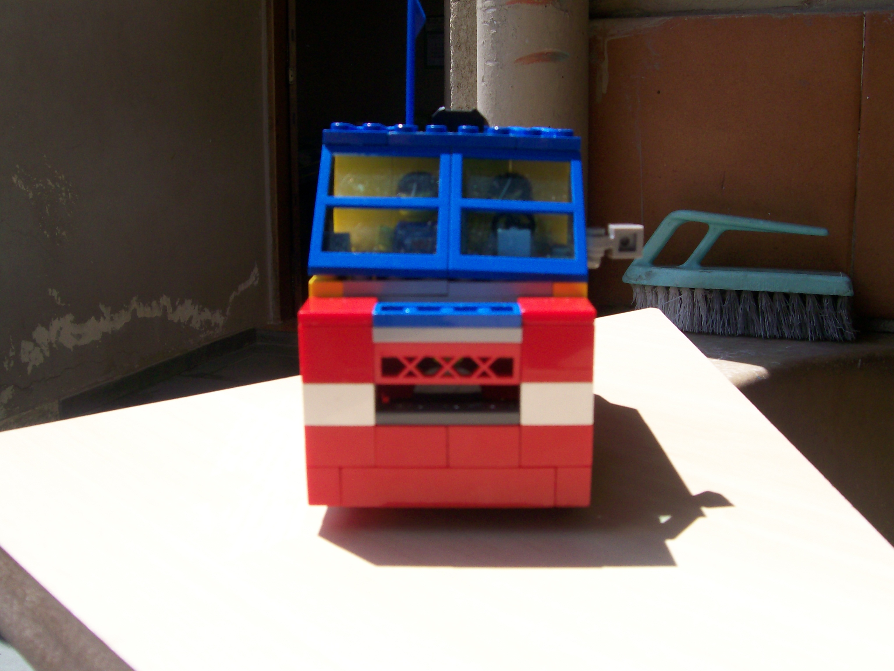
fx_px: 930
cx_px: 447
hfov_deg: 51.4
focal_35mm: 36
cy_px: 336
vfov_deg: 39.7
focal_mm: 6
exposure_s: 1/493
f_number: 4.8
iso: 80
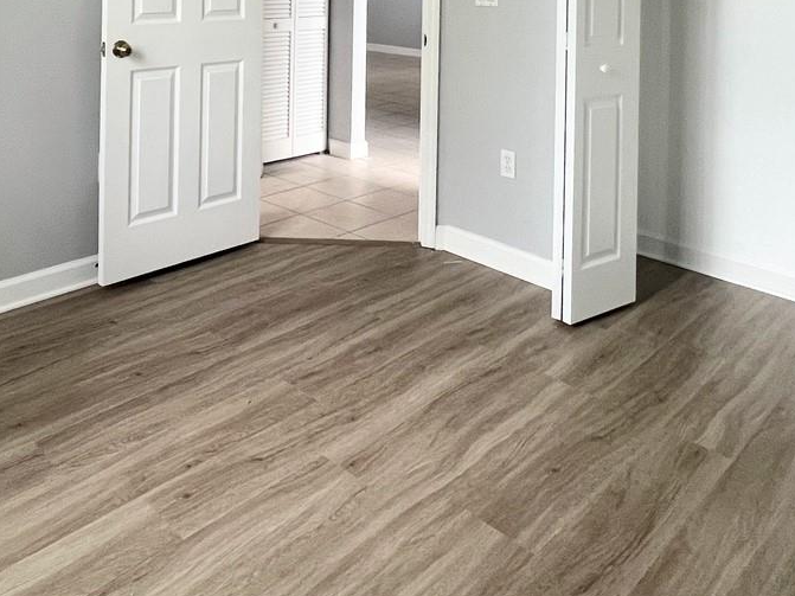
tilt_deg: +0.0
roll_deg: +0.2
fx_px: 712
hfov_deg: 57.9
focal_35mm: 31
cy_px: -41
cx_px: 318
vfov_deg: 38.5
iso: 200
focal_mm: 1.57
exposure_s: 1/60
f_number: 1.8
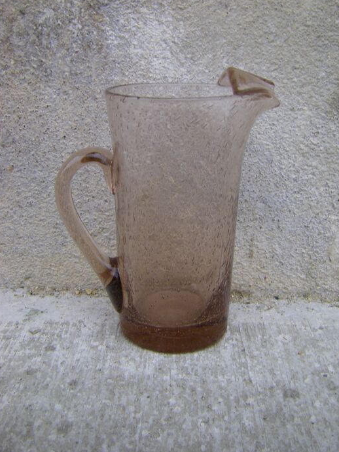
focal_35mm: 44
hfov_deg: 32.9
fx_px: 575
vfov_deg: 42.9
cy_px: 215
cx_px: 178
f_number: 3.5
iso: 64
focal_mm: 6.3
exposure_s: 1/60
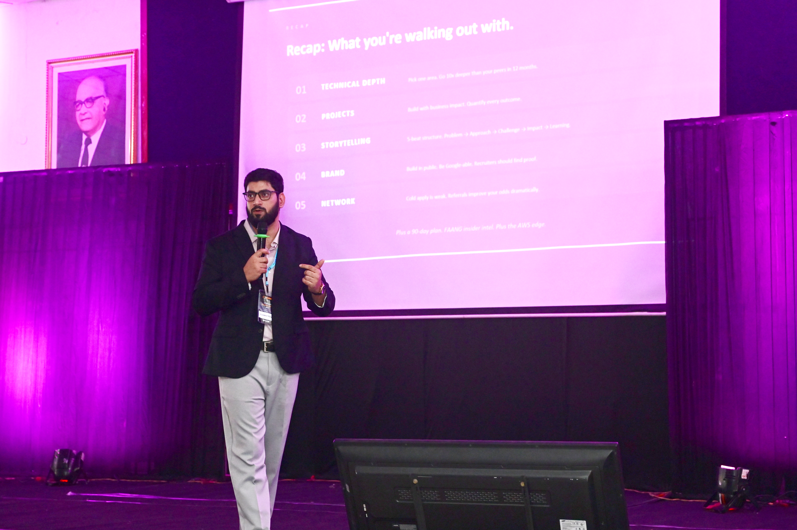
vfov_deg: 18.6
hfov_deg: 27.7
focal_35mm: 73
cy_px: 265
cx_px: 398
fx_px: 1615
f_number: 5
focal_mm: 73
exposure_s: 1/125
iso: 6400
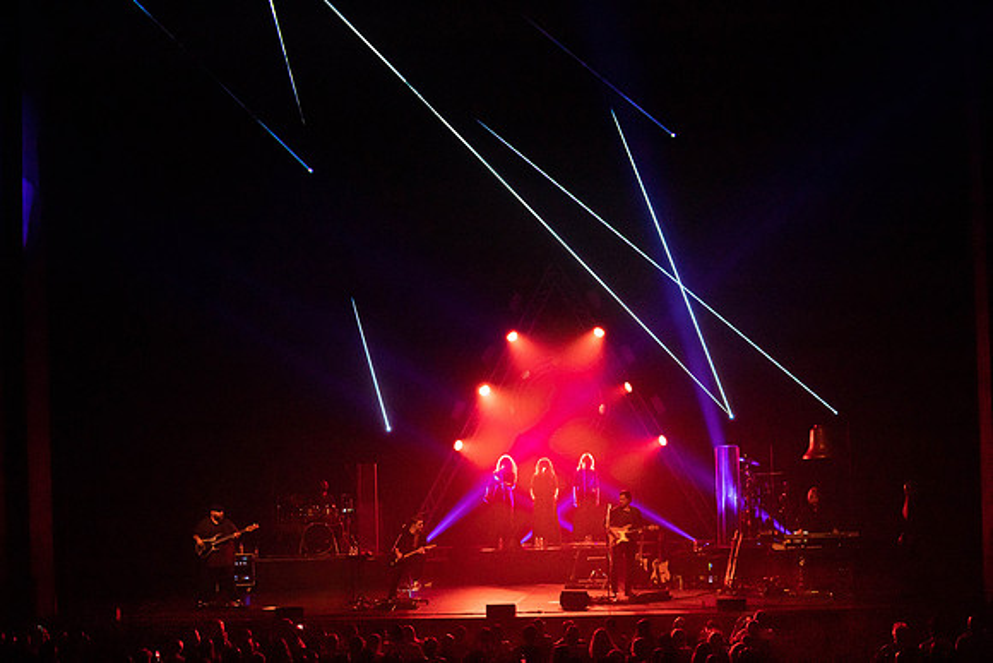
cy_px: 332
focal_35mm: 70
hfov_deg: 28.8
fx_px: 1931
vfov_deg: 19.5
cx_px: 496
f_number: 5.6
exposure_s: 1/250
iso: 8000
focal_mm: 70
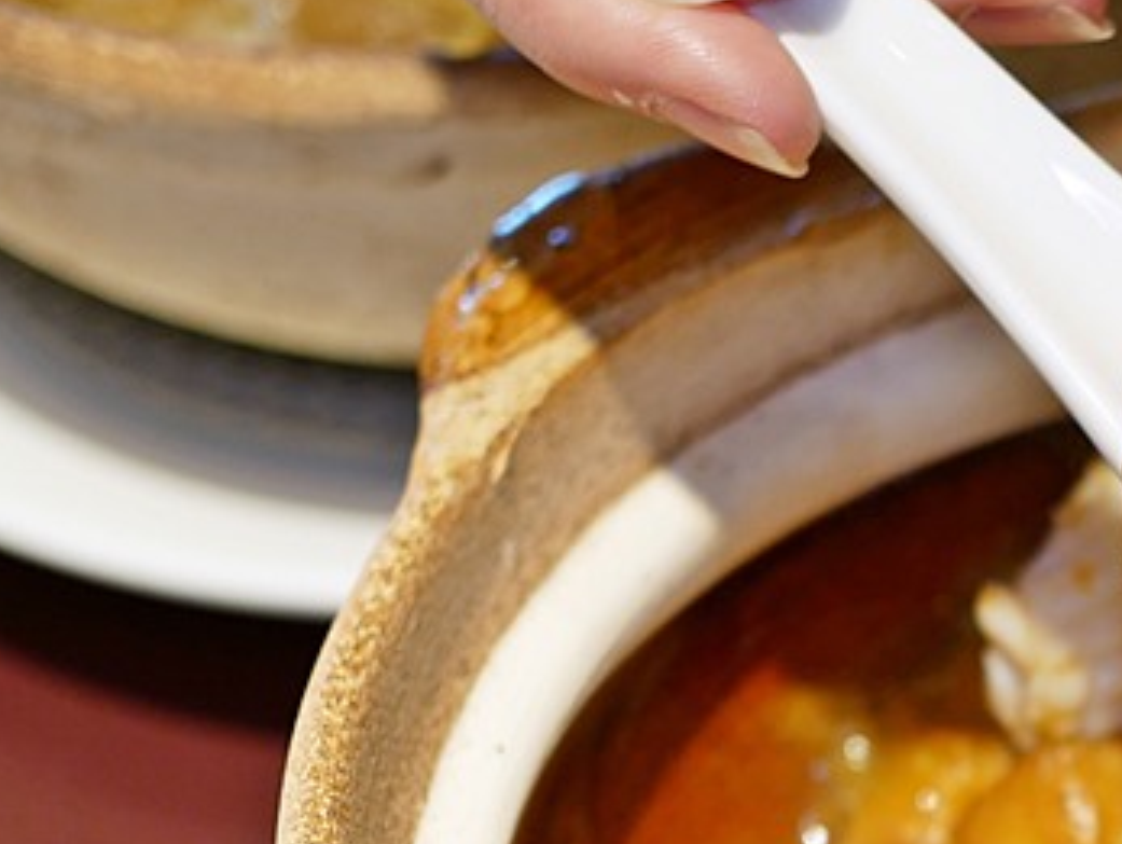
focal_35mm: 144
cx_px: 1565
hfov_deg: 13.1
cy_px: 881
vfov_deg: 10.2
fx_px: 4672
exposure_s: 1/125
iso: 200
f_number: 2
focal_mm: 25
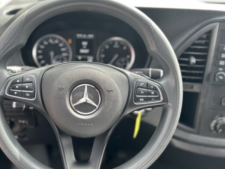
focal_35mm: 33
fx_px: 215
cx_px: 90
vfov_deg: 42.9
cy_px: 90
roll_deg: -1.5
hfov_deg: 54.9
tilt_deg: -35.1
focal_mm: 5.7
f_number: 1.5
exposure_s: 1/121
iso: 50
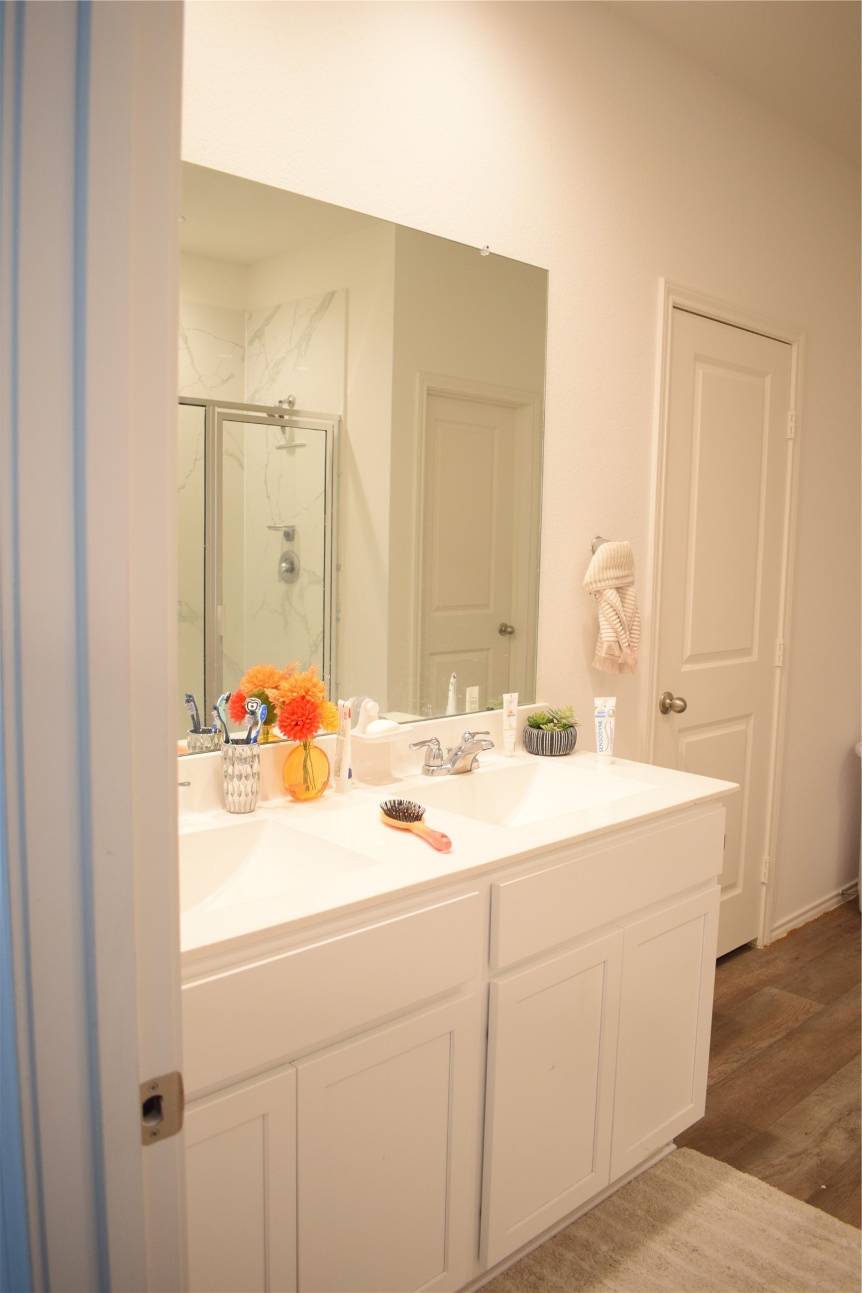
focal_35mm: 27
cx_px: 431
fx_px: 970
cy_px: 646
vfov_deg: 67.4
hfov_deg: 47.9
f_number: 4
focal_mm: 18
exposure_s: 1/60
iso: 720
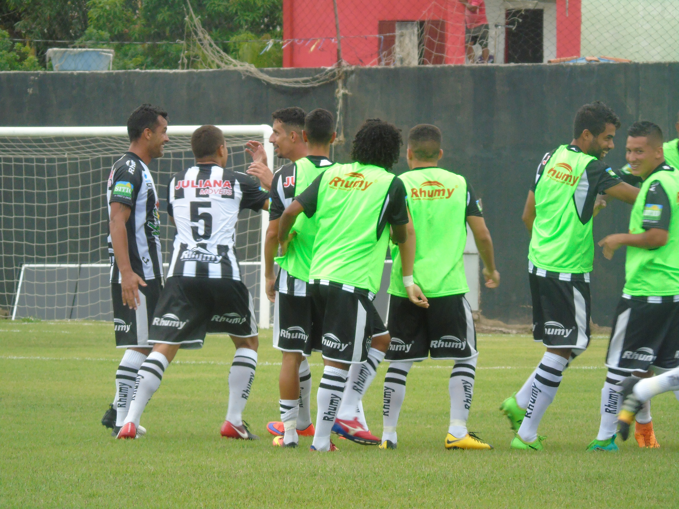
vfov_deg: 5.3
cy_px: 254
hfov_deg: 7.1
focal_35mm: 278
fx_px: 5453
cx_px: 340
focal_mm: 50
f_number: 4.9
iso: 250
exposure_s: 1/125
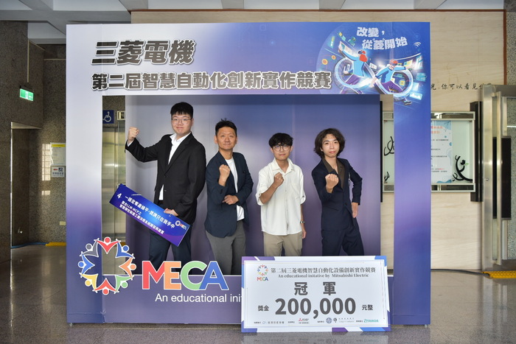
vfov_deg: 42.3
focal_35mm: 31
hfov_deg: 60.3
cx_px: 258
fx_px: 444
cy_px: 172
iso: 400
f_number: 4.5
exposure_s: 1/160
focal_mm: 31
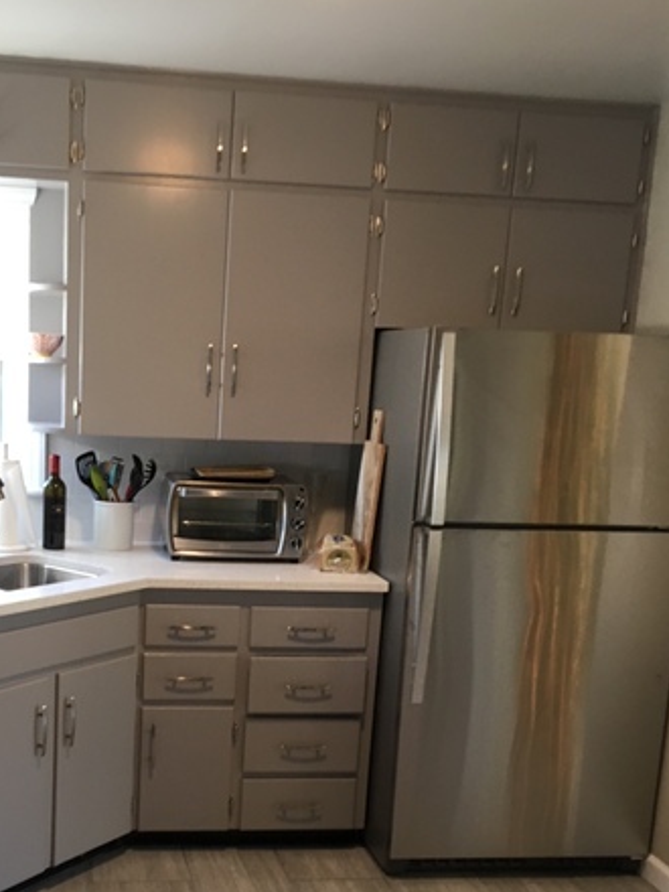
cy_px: 605
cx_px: 174
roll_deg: -2.2
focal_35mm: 44
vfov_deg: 42.3
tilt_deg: -11.8
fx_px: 1134
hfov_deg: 32.3
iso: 100
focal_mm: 4.15
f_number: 2.2
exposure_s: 1/30
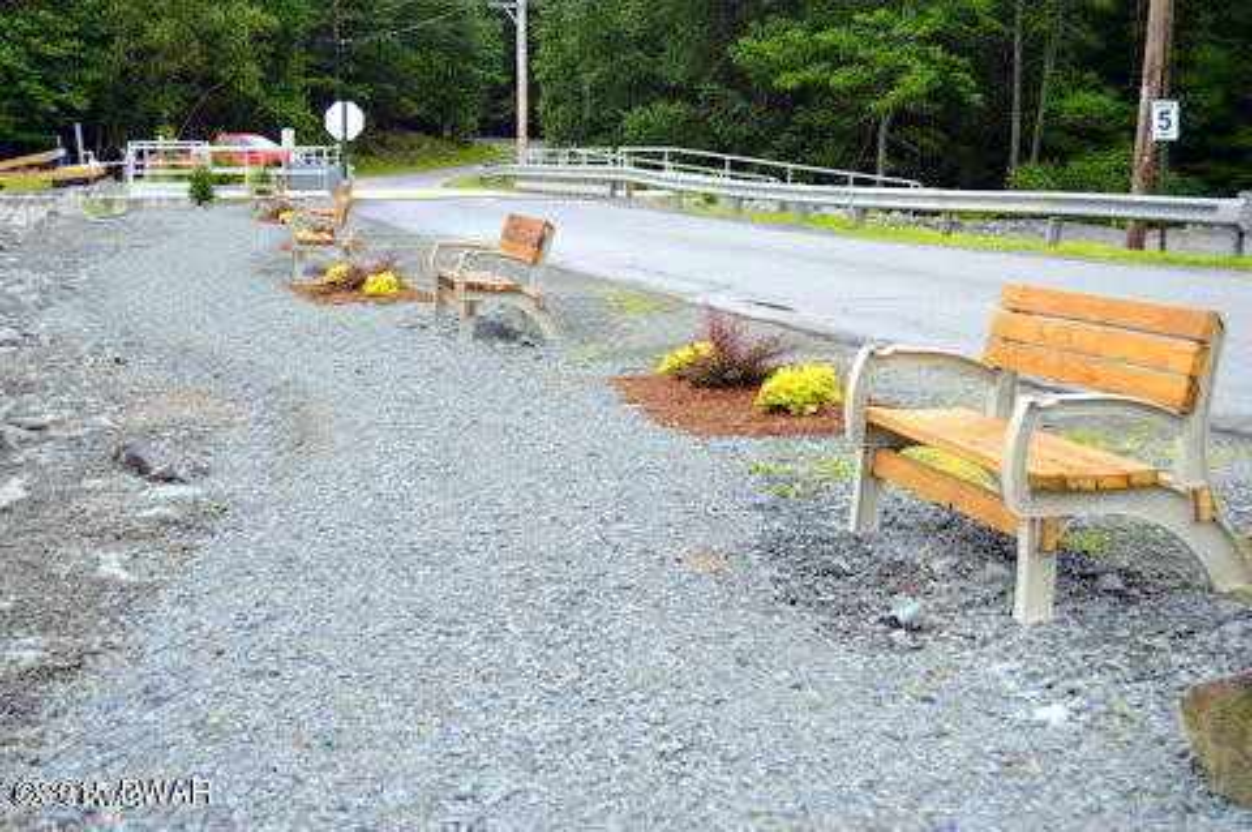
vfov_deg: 21.5
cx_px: 626
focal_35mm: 63
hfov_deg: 31.9
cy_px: 416
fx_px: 2189
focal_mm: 42
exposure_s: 1/125
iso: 140
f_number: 5.6
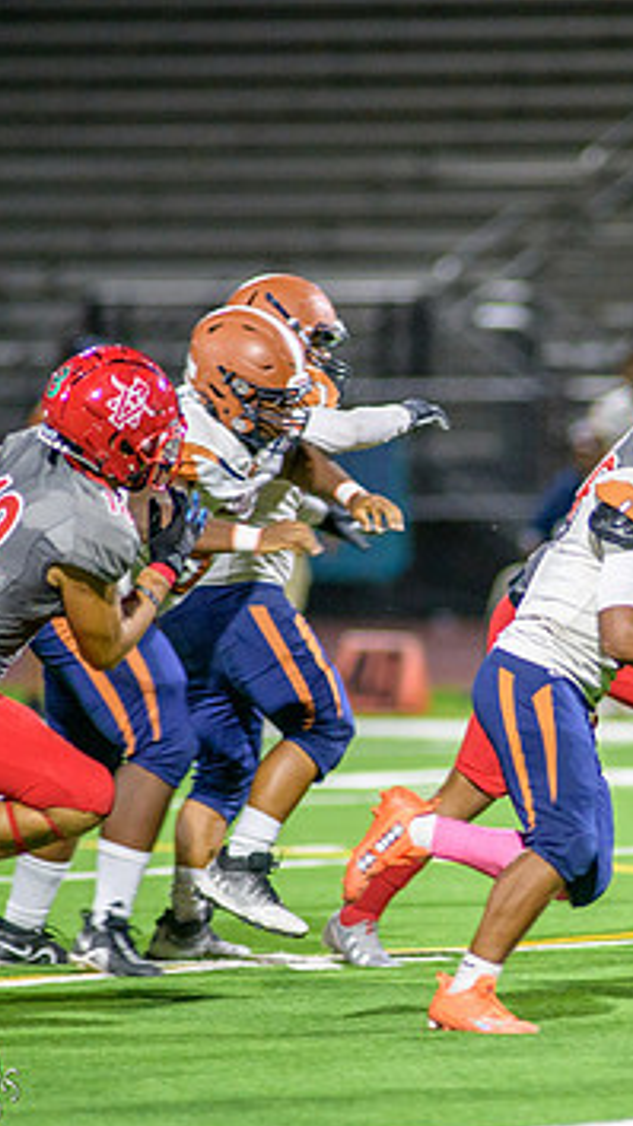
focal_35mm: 515
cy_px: 612
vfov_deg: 4.2
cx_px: 627
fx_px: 15375
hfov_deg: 2.4
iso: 2000
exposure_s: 1/500
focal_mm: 300
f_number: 2.8
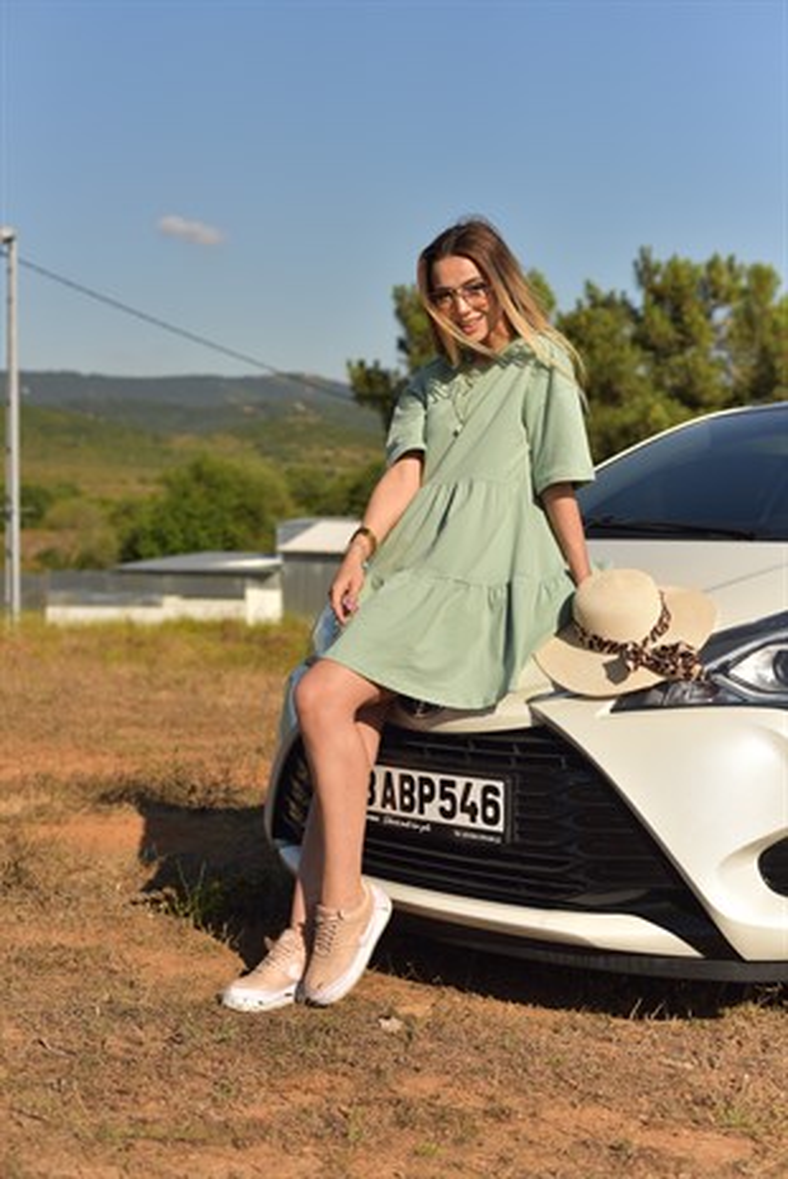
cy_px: 590
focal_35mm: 50
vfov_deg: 39.6
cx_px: 394
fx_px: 1639
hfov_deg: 27.0
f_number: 4
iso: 400
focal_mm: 50
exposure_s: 1/8000
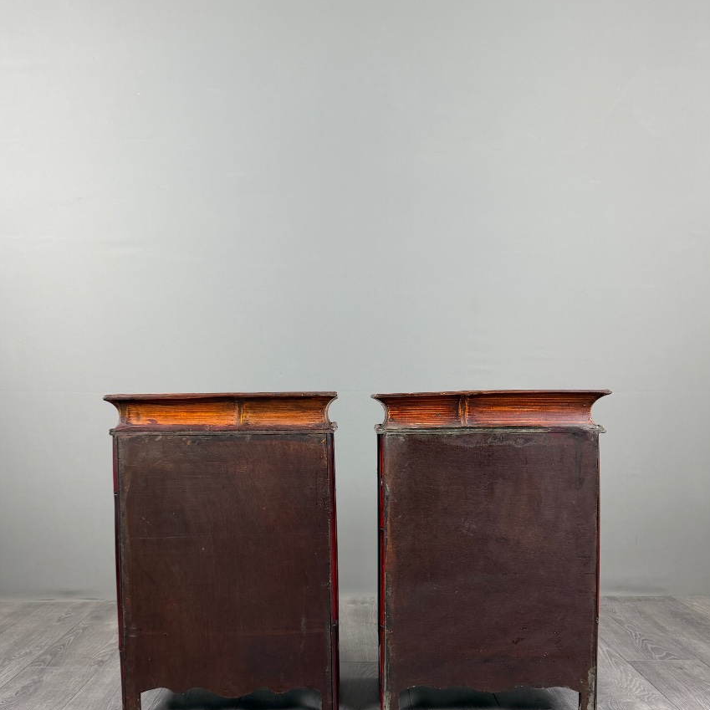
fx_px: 696
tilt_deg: -3.8
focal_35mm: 30
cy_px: 445
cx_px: 349
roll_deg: +0.1
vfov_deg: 53.4
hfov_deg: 54.0
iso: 160
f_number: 1.78
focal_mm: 6.76
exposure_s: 1/100
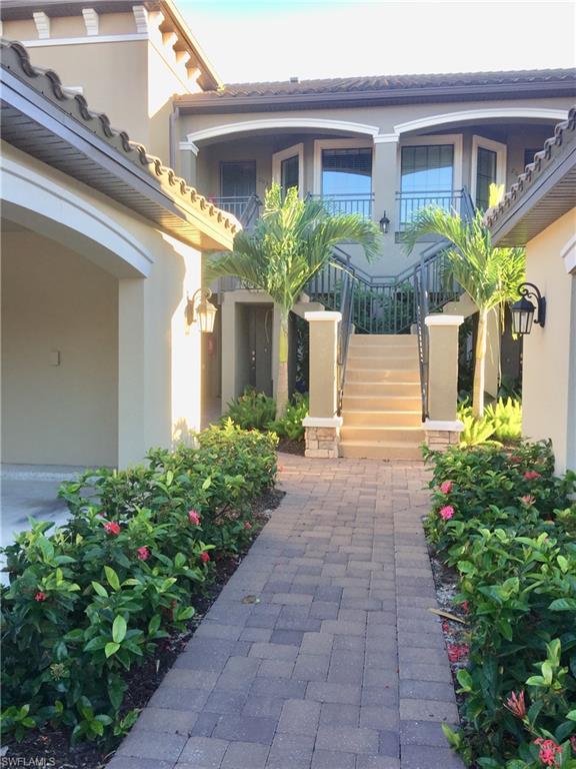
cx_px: 288
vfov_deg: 61.7
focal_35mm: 29
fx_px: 643
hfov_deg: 48.2
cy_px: 384
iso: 32
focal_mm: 4.15
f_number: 2.2
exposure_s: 1/128
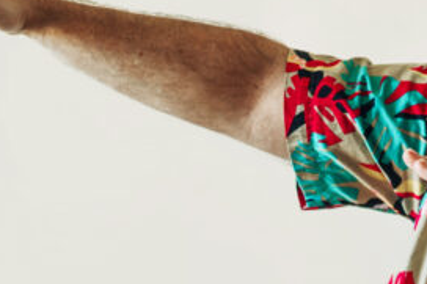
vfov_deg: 13.7
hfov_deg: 20.2
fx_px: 1173
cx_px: 381
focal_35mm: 99
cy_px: 227
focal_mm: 35
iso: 500
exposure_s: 1/100
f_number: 2.8
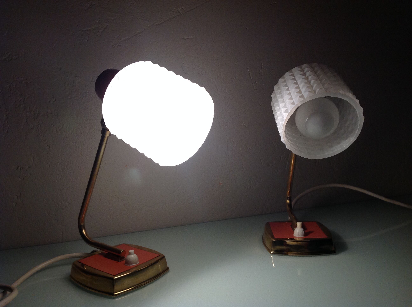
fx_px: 416
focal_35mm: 35
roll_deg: +2.3
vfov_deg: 40.6
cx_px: 206
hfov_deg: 52.7
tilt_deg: -7.1
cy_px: 154
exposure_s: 1/100
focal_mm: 4.28
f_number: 2.4
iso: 100
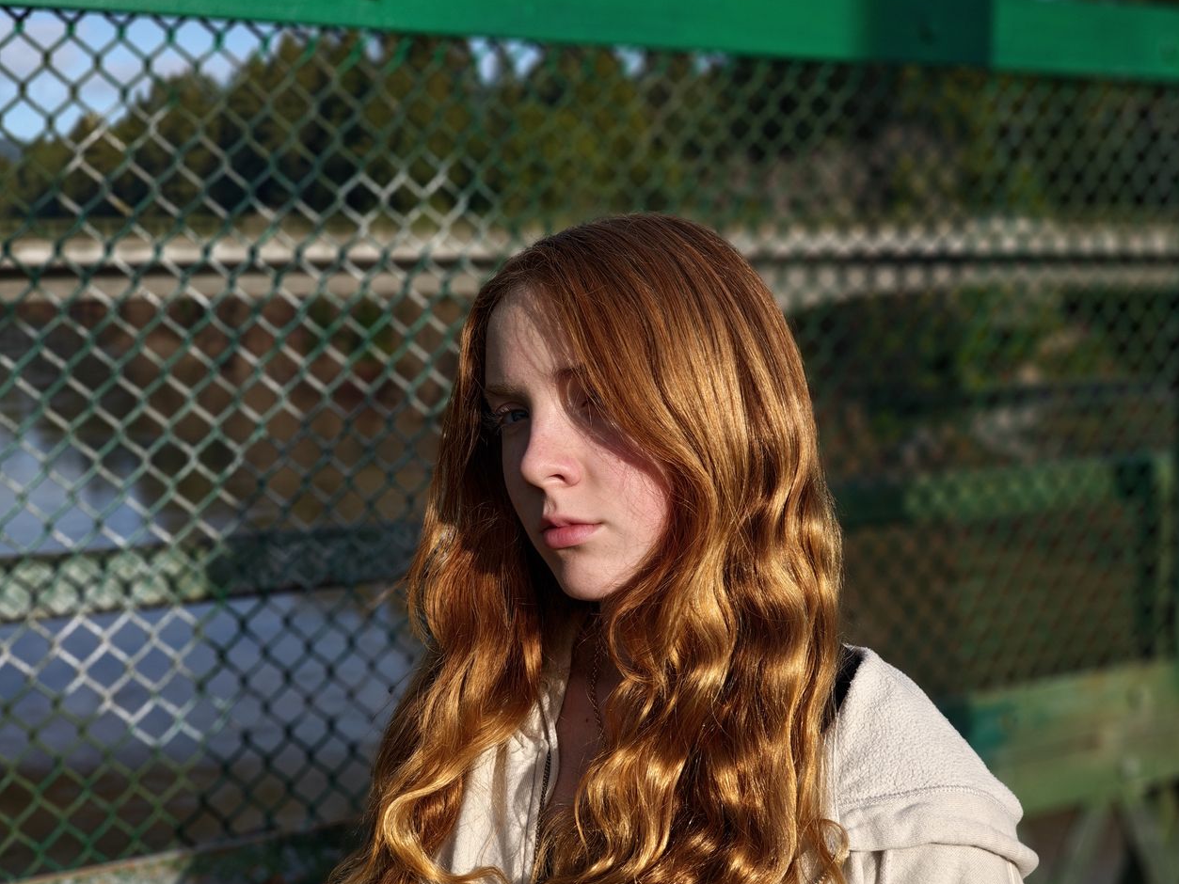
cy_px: 443
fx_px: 1635
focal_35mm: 48
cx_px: 586
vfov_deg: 30.3
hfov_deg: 39.7
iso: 50
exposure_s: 1/478
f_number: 4.5
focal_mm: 7.1
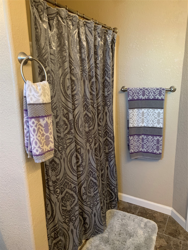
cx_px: 94
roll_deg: +1.8
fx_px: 188
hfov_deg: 53.1
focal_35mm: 26
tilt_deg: -12.9
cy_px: 125
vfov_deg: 67.3
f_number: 1.8
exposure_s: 1/60
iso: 320
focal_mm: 4.25
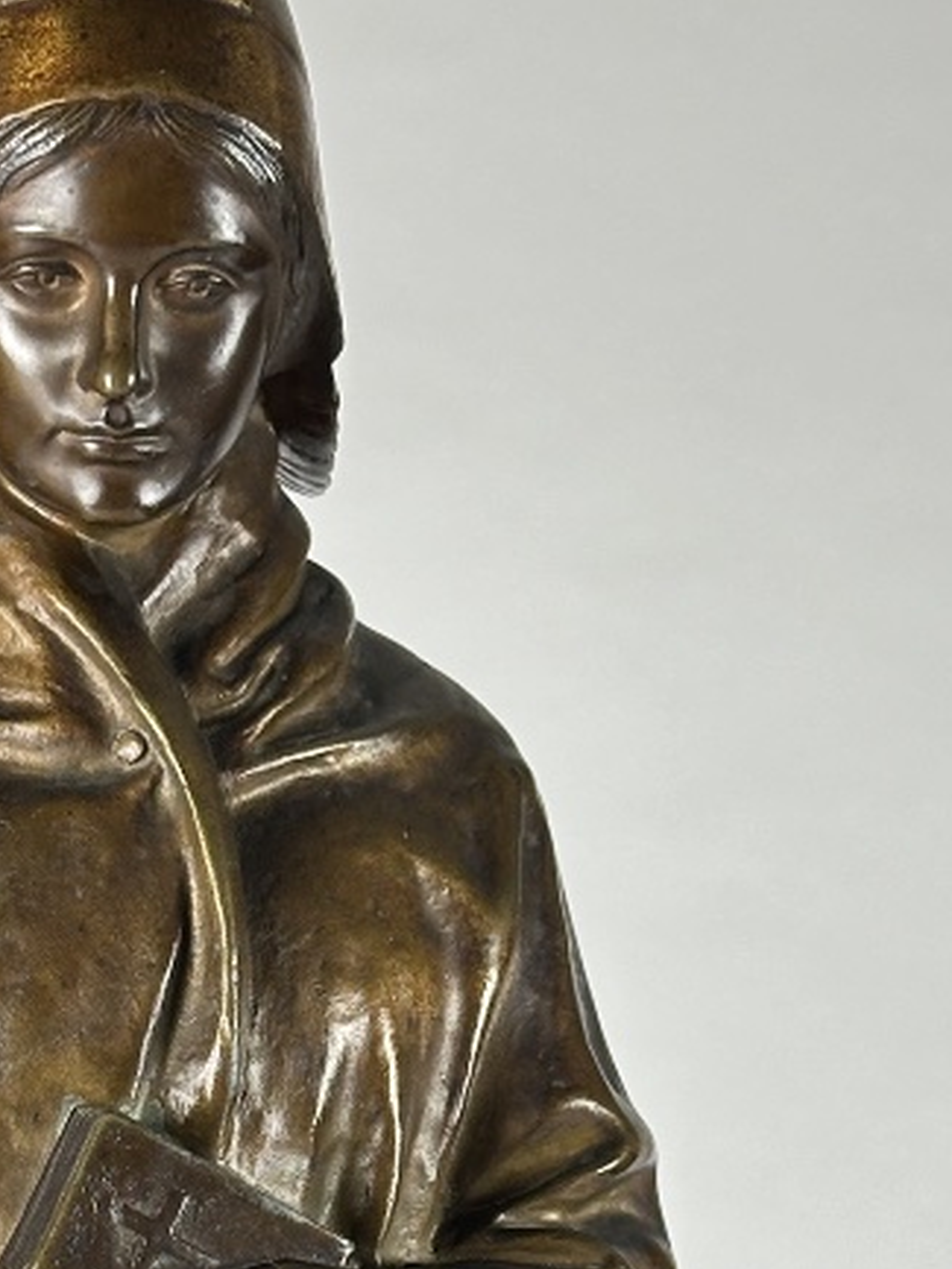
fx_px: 4875
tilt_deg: +6.9
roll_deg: -0.8
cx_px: 167
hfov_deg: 11.1
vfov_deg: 14.6
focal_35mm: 133
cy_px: 1193
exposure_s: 1/50
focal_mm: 6.86
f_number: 1.78
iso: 125
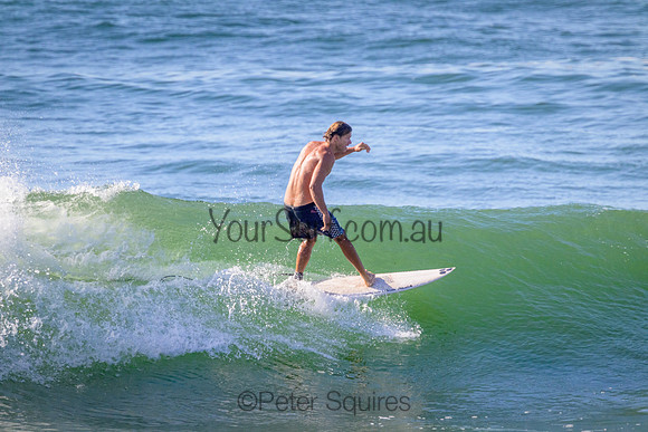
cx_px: 324
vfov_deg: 1.7
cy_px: 216
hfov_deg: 2.6
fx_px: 14403
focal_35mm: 800
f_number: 11
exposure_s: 1/2000
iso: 1600
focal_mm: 800
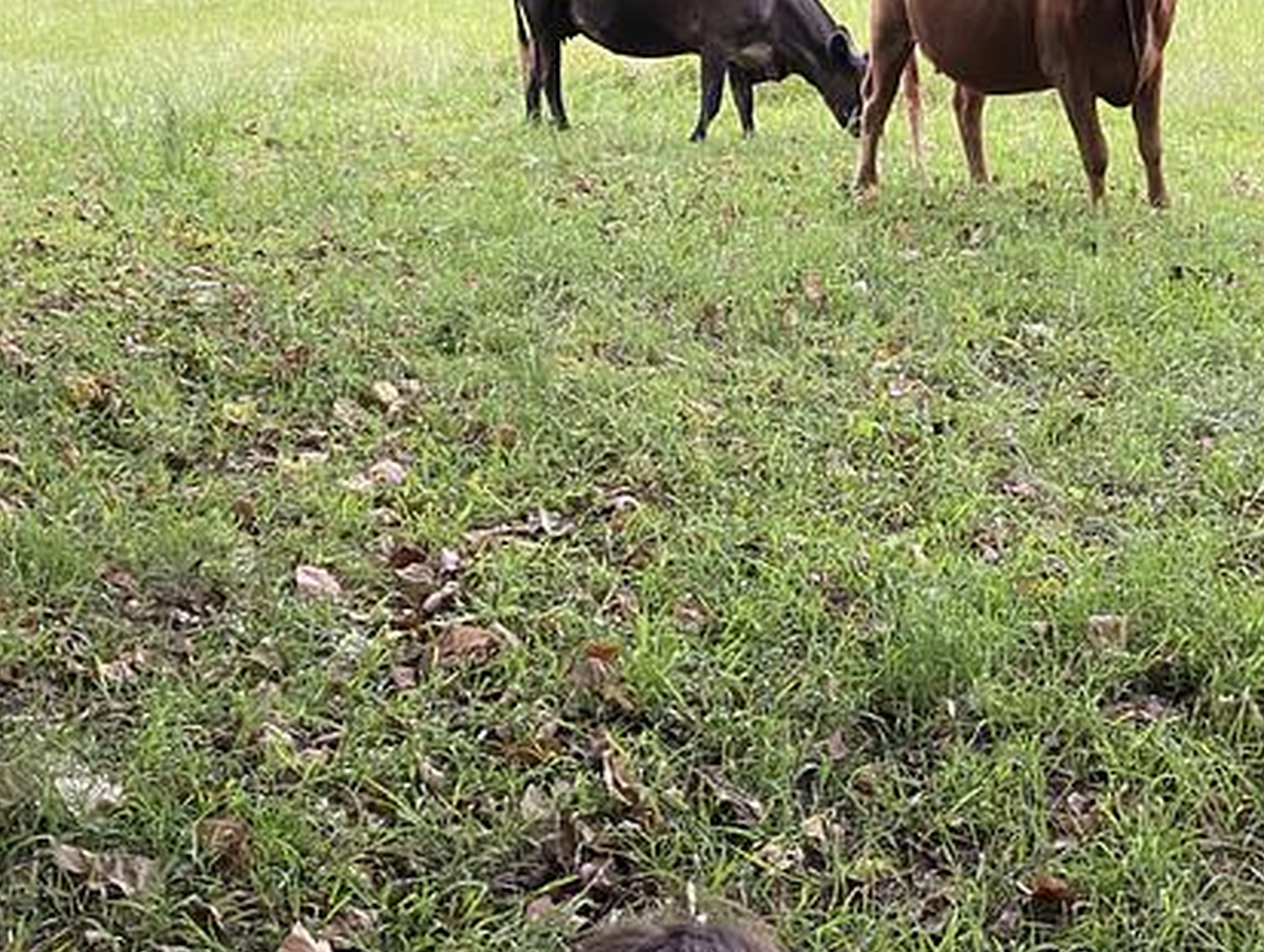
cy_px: 513
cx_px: 888
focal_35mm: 39
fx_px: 1426
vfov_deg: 36.9
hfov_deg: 46.7
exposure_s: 1/55
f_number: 1.8
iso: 500
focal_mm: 4.25
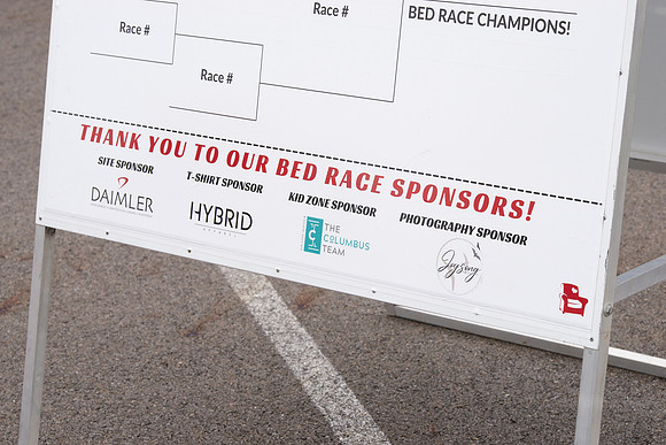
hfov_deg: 17.6
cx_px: 333
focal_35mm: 116
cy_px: 222
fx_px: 2146
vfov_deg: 11.8
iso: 640
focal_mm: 116
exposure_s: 1/250
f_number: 11
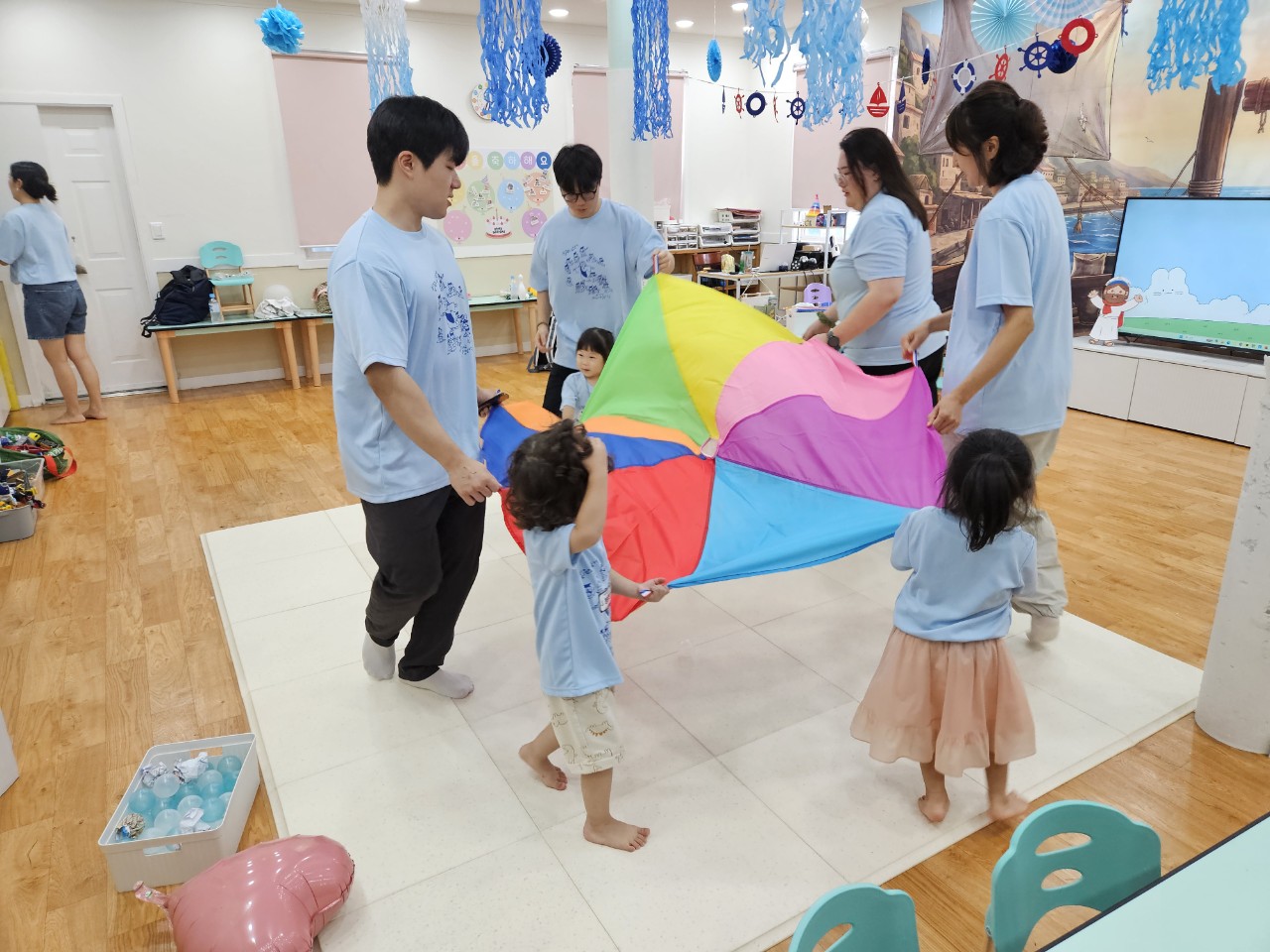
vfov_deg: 58.9
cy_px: 476
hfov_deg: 73.9
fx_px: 844
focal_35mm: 23
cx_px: 635
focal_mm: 5.4
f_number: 1.8
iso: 160
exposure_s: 1/120
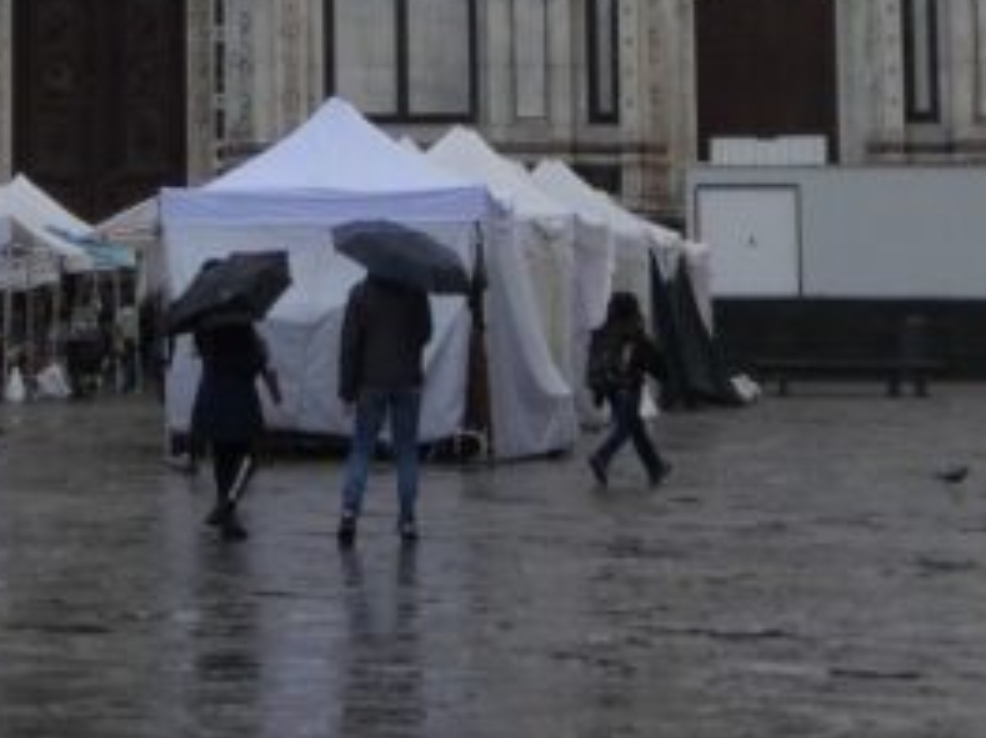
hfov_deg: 10.5
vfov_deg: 7.7
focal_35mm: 187
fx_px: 5324
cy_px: -626
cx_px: 67
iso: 80
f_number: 3.8
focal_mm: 8.6
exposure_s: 1/160
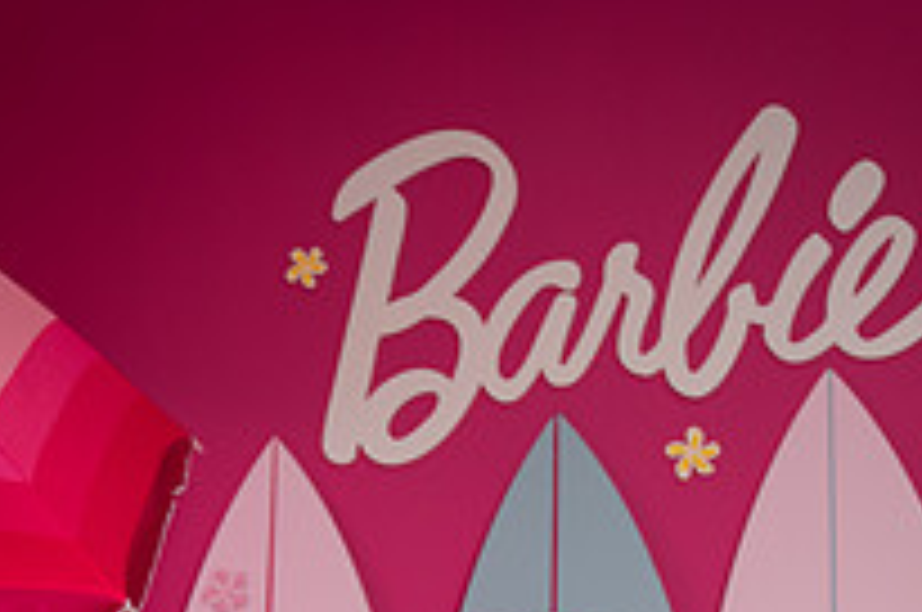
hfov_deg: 23.2
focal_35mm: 88
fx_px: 2250
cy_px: 1004
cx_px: 481
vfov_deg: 14.2
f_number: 3.2
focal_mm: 40
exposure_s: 1/50
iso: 50
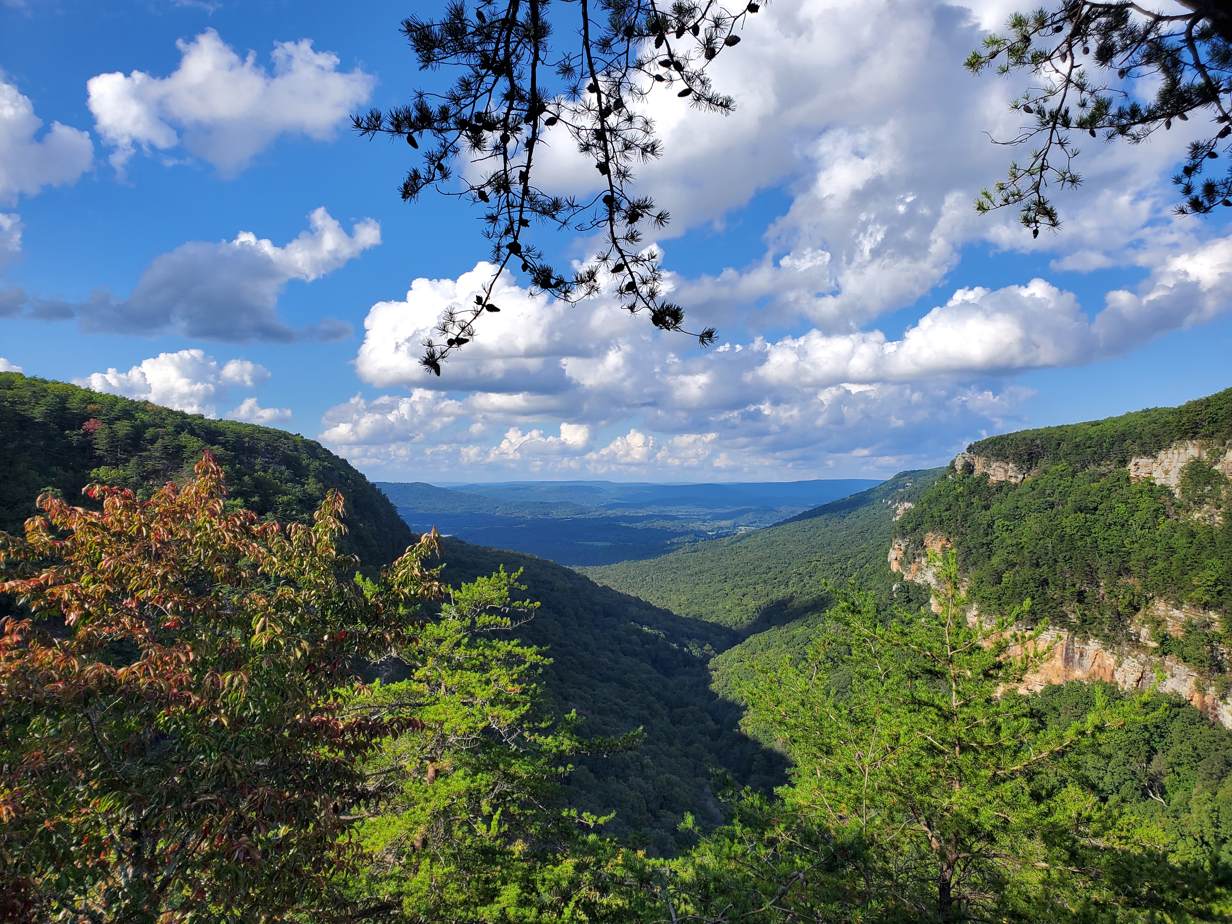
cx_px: 616
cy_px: 462
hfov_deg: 67.3
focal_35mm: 26
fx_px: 925
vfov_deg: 53.1
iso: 50
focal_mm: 4.3
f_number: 2.4
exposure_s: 1/1945
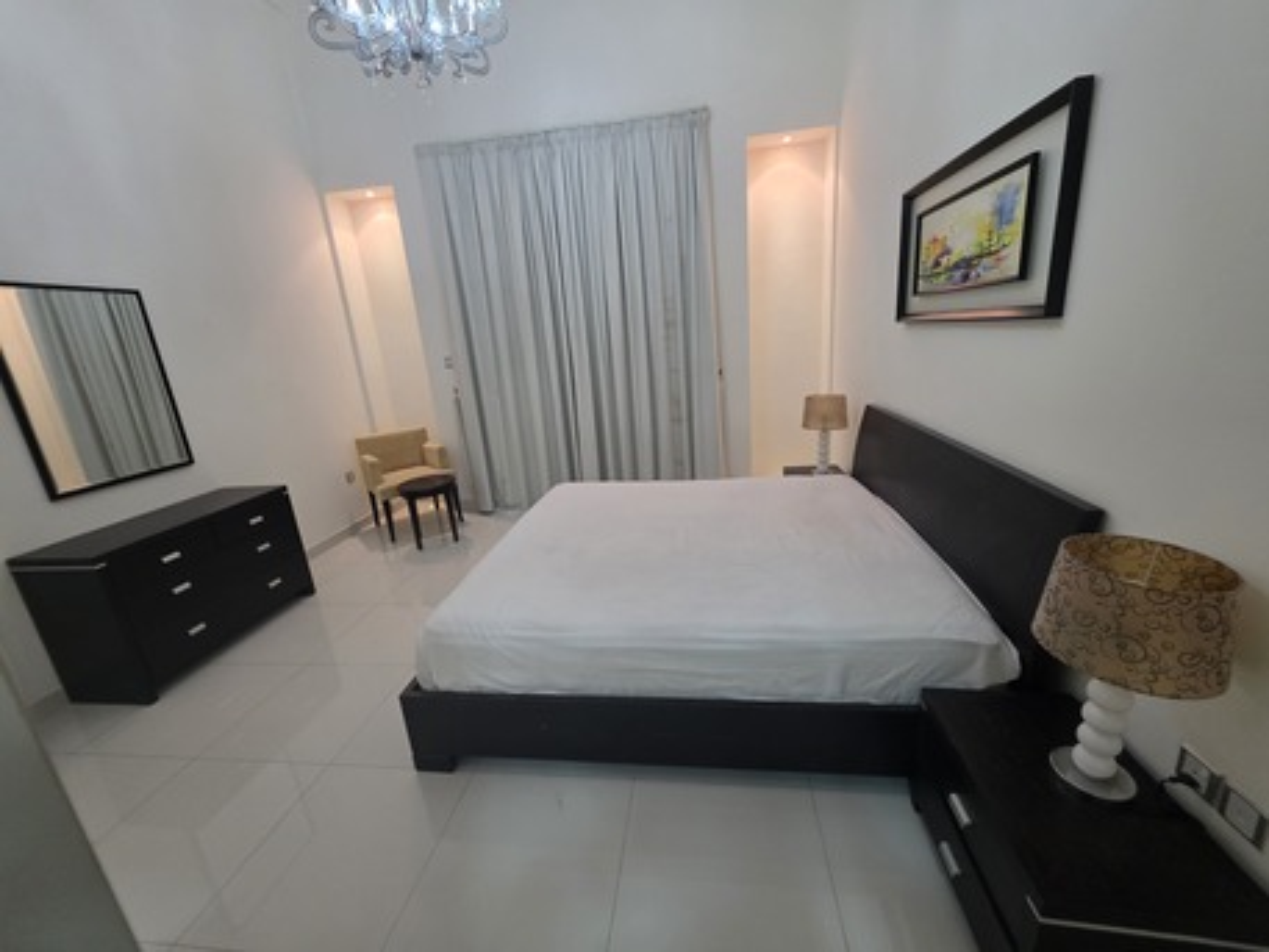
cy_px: 476
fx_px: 477
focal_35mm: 13
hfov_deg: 106.2
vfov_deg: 89.9
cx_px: 634
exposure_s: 1/50
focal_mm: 2.2
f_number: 1.9
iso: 200
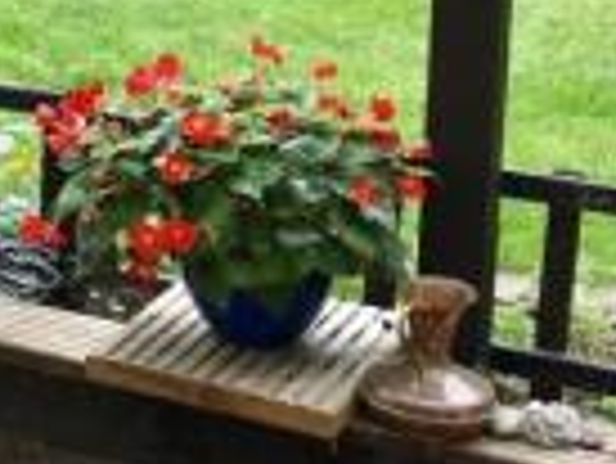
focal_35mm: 123
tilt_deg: -13.3
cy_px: -124
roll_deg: +2.1
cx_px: -654
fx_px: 2191
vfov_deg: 11.8
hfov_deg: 13.5
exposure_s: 1/283
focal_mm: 4.15
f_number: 2.2
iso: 25
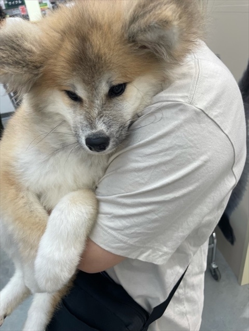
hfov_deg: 53.1
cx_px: 124
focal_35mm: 26
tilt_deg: -30.2
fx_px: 249
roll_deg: +8.2
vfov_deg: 67.3
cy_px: 166
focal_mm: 4.2
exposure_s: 1/100
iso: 50
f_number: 1.6
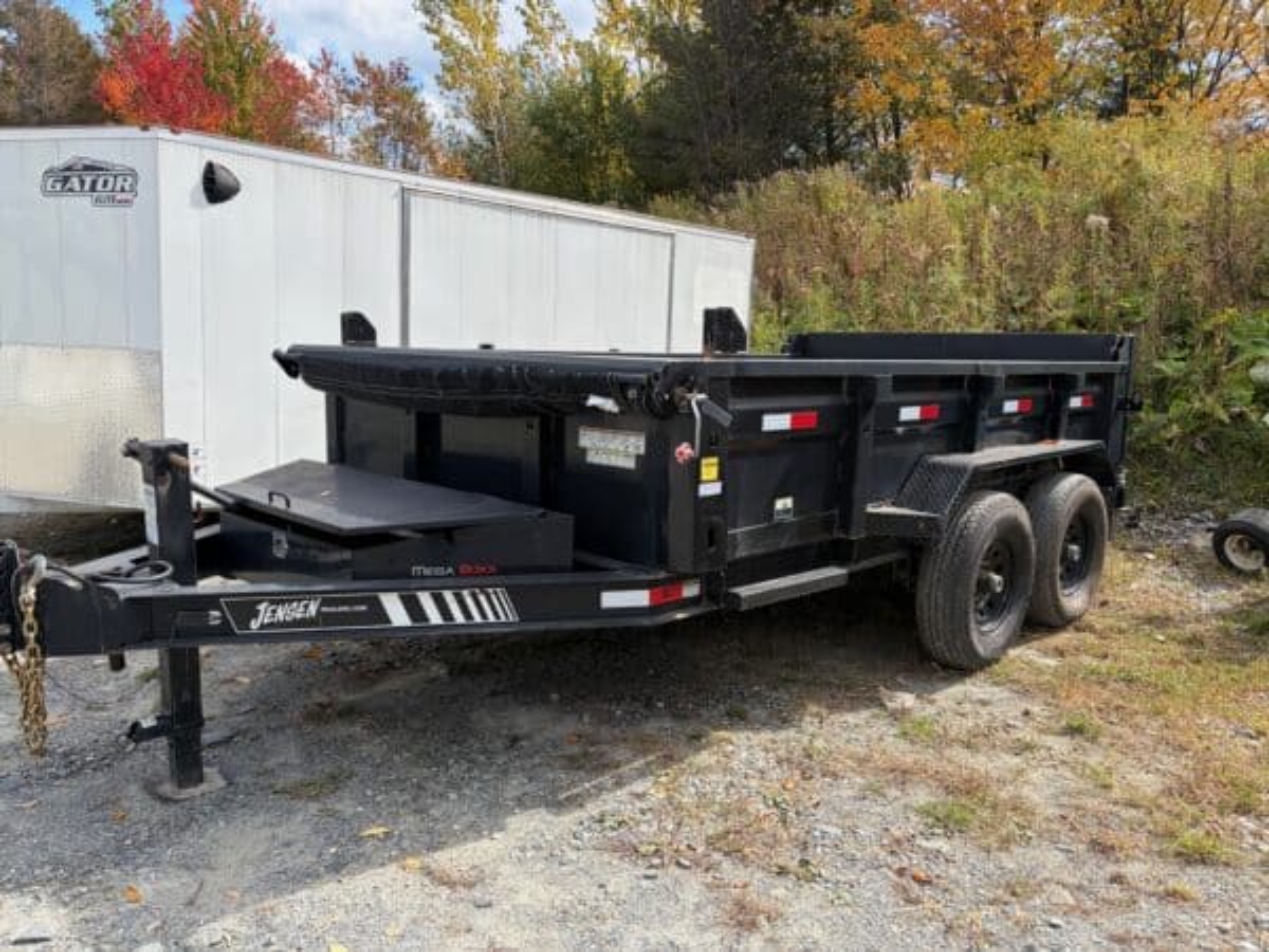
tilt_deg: -8.1
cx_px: 634
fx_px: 953
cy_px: 476
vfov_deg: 53.1
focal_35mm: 26
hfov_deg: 67.3
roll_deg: +0.0
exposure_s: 1/2451
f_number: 1.6
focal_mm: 5.96
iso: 50
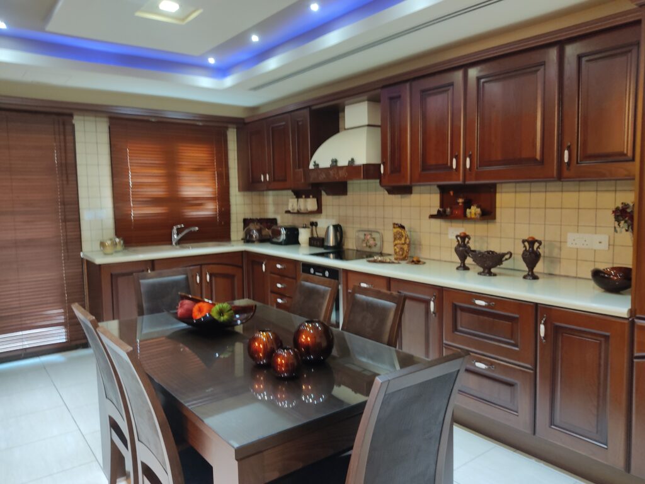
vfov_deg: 53.1
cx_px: 322
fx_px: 484
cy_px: 242
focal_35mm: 26
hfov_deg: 67.3
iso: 664
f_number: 1.79
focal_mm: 4.74
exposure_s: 1/20
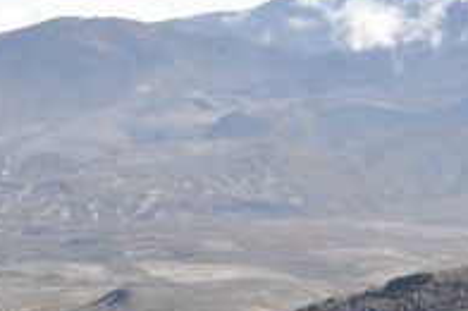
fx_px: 3310
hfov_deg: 8.1
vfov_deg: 5.4
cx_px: 404
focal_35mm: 255
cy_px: 224
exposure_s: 1/250
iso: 200
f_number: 8
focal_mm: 52
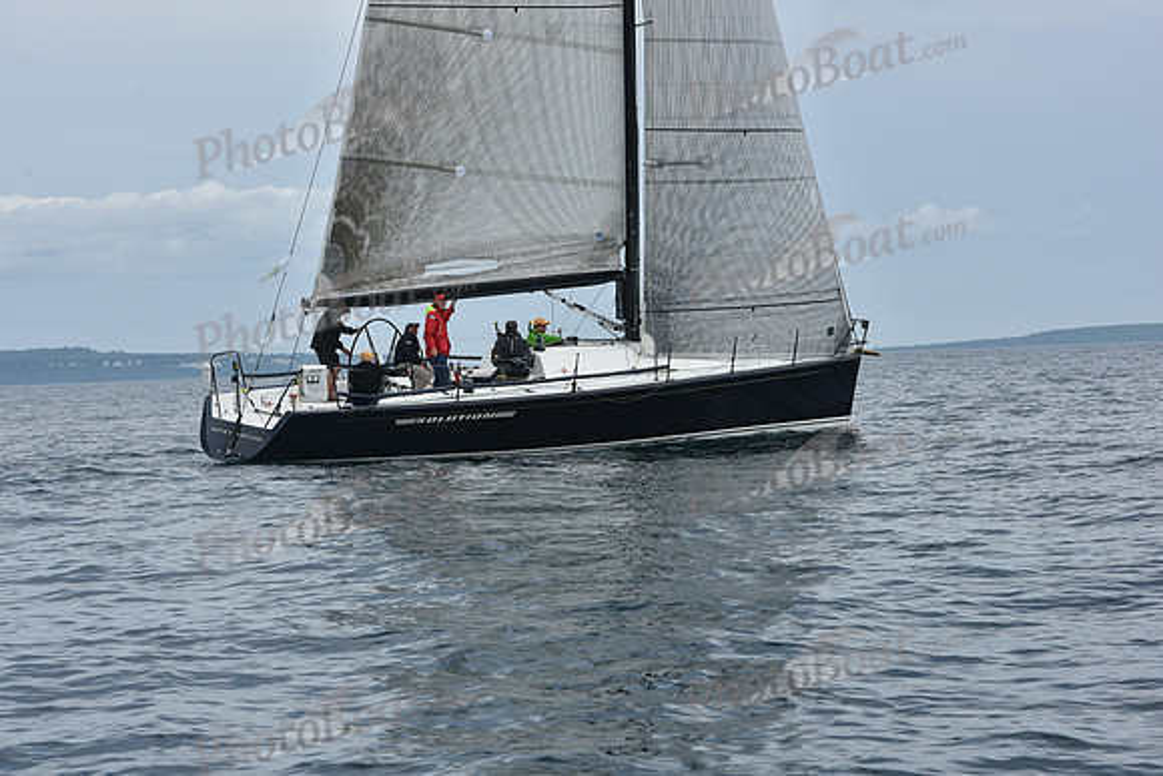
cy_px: 388
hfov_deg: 20.8
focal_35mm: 98
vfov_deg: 14.0
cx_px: 582
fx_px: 3167
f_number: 10
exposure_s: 1/800
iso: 250
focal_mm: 98
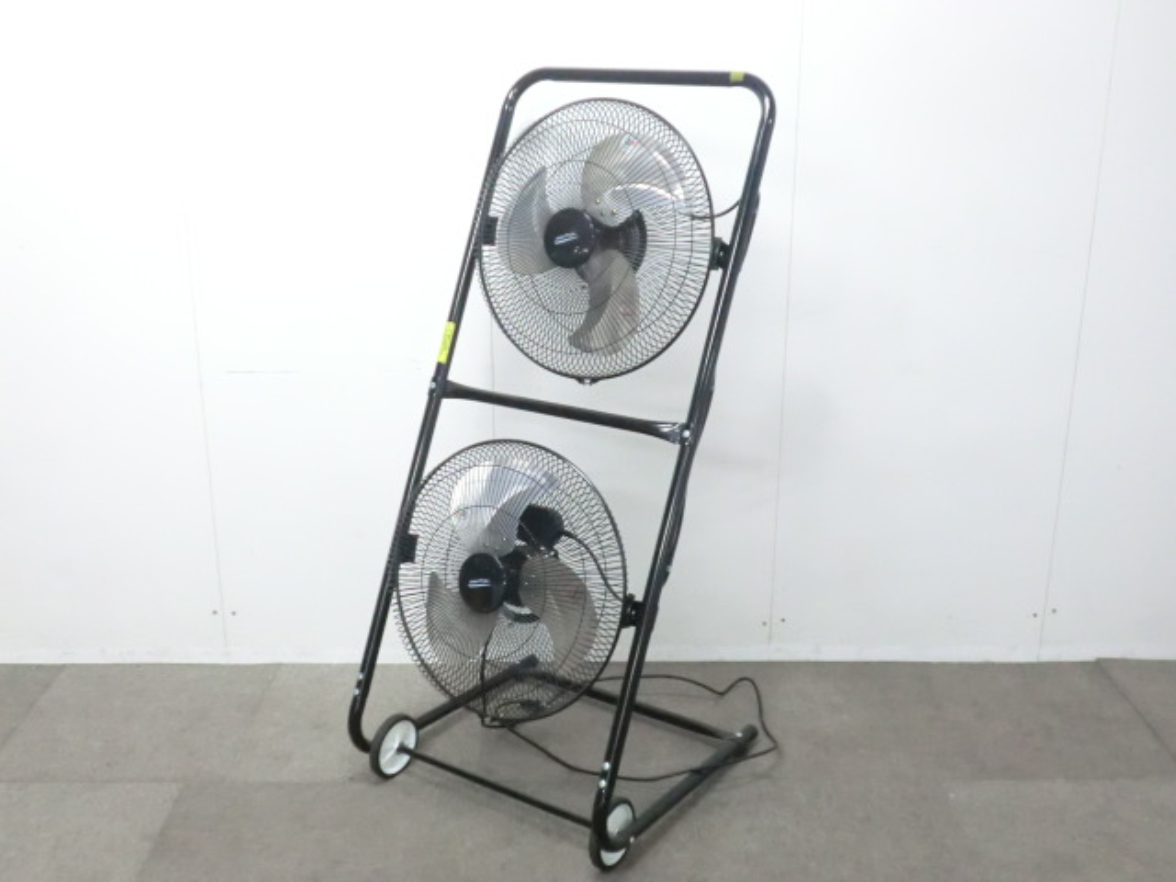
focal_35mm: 38
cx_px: 588
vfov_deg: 37.7
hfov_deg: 49.0
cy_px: 441
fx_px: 1291
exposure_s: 1/40
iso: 800
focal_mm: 6.9
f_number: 3.9
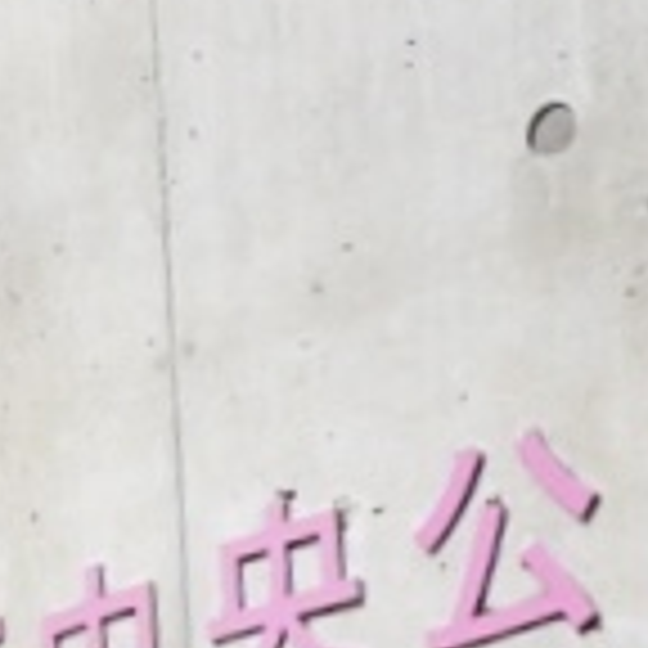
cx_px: -1269
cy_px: 1100
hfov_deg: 9.0
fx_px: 3346
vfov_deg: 10.5
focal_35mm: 158
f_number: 5.6
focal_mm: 16
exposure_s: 1/3200
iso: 800
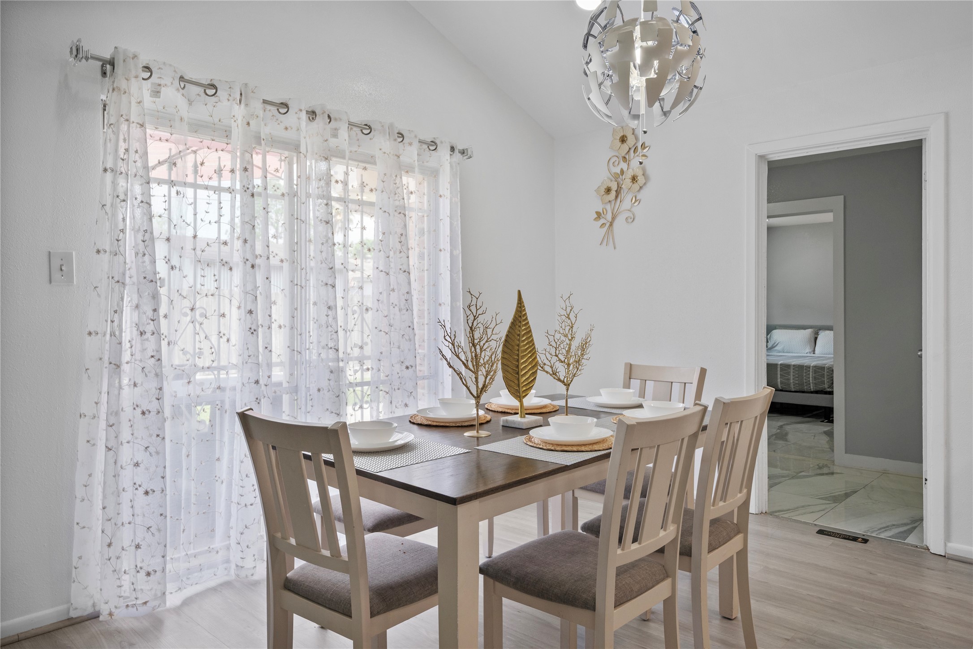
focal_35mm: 24
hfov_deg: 73.7
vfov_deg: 53.1
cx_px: 486
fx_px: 649
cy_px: 324
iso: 500
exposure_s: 1/400
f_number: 8
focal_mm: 24
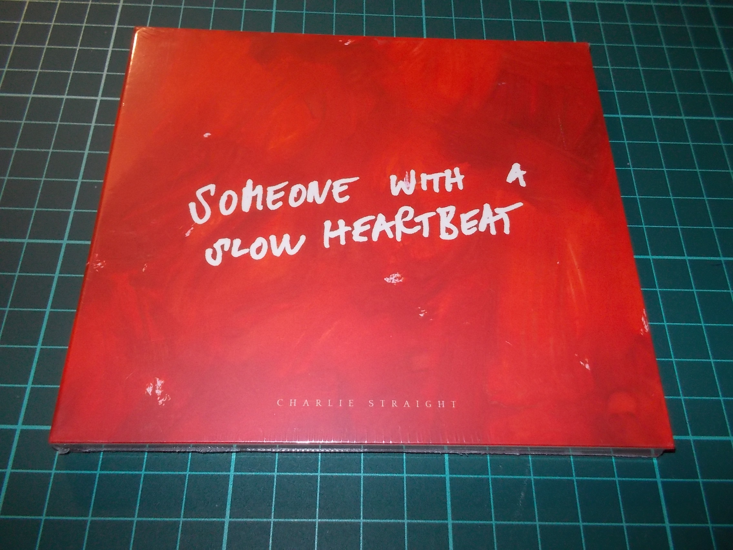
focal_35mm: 29
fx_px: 614
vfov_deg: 48.2
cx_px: 366
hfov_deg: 61.7
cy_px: 275
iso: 200
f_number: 3.3
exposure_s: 1/30
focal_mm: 4.1
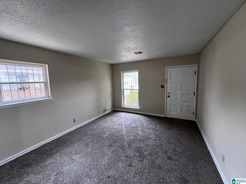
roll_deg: +1.6
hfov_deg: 106.2
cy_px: 92
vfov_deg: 89.9
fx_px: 92
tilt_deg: -8.5
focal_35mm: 13
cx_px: 123
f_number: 1.8
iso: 200
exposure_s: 1/60
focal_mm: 1.57
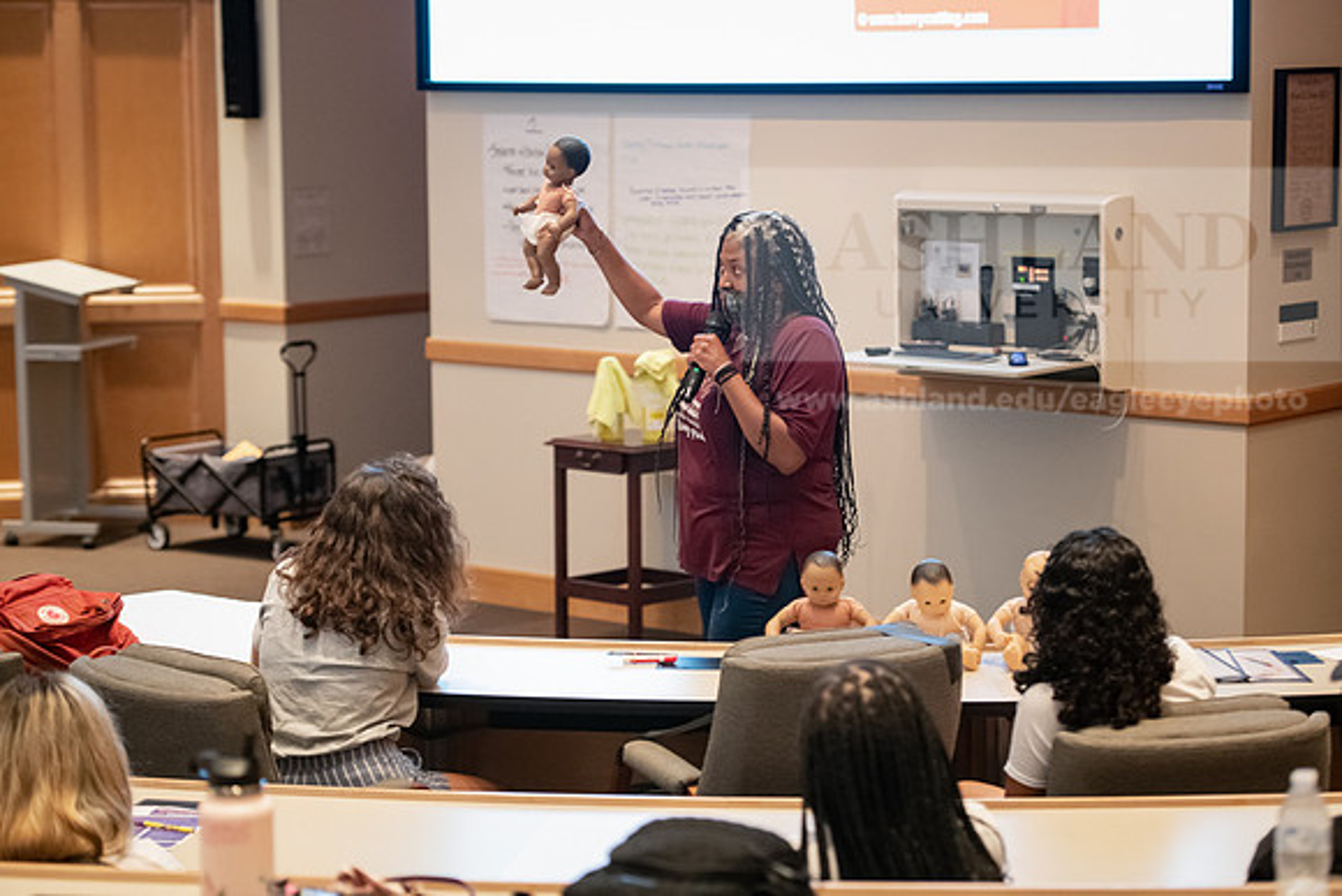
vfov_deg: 15.9
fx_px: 3206
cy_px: 448
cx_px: 671
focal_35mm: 86
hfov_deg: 23.6
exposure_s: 1/125
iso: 5000
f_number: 3.2
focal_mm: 86
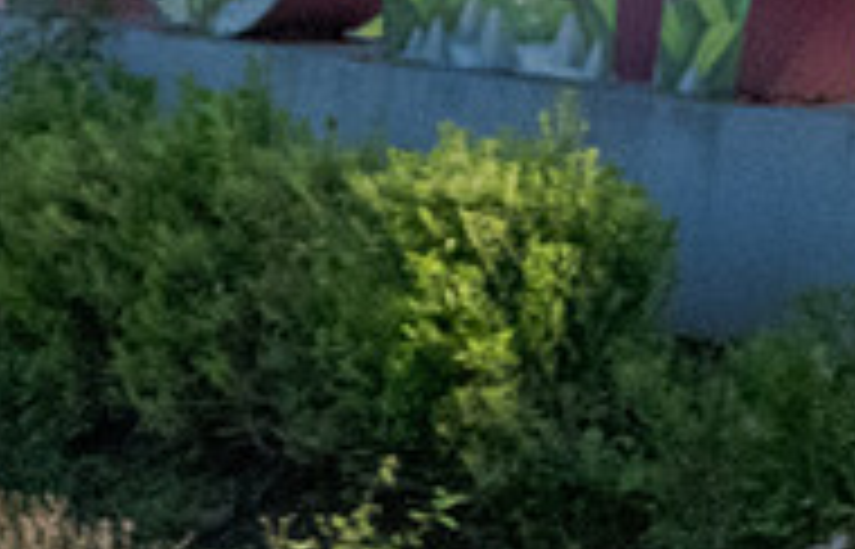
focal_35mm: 289
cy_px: -36
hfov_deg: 7.2
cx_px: 429
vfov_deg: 4.6
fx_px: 6786
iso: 3600
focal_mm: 40
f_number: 7.1
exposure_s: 1/640
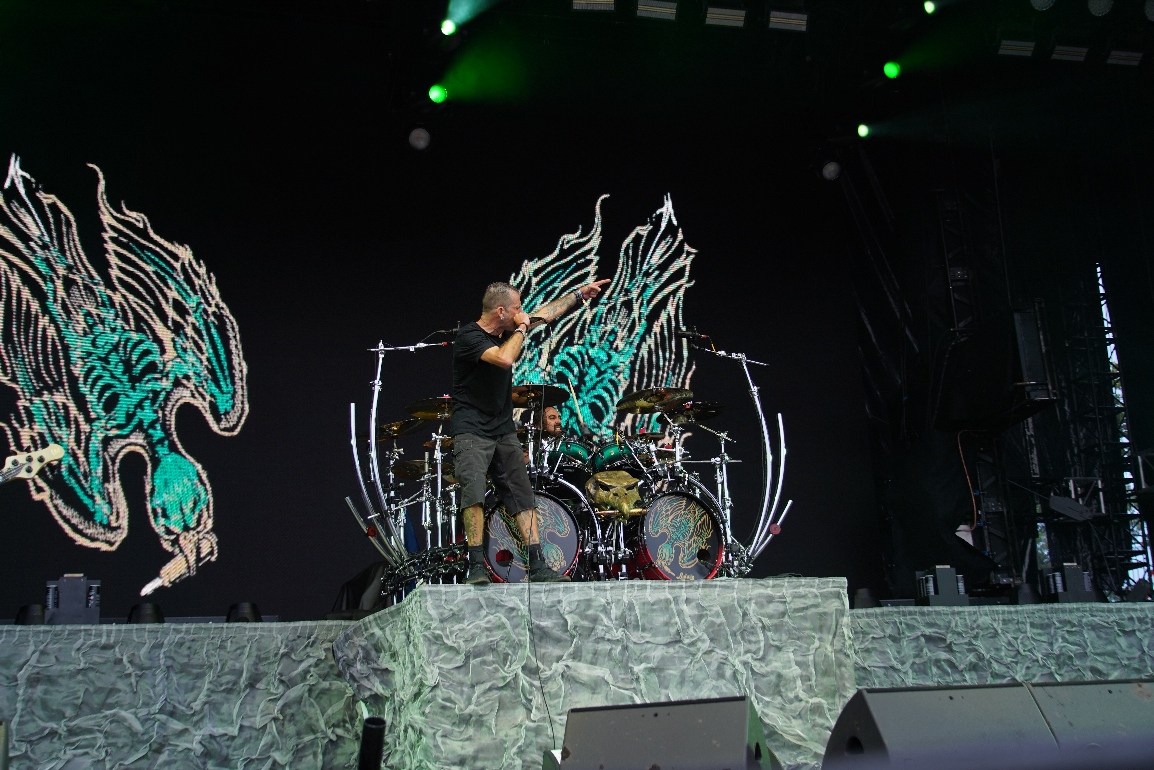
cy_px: 385
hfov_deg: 42.7
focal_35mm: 46
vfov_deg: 29.2
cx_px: 577
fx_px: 1474
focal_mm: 46
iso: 320
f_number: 4
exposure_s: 1/125
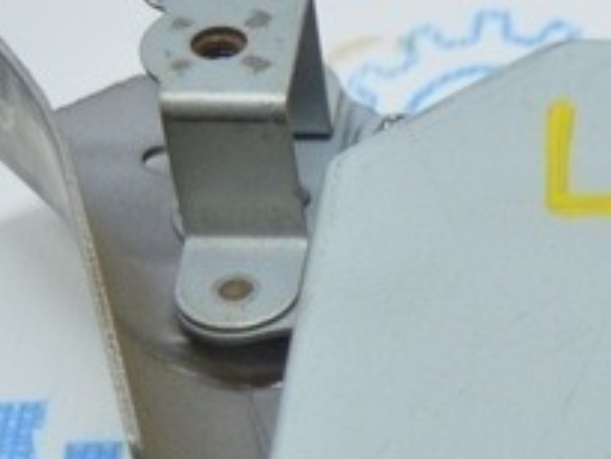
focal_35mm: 173
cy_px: 678
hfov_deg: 10.8
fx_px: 3055
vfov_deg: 8.4
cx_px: 1031
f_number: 4
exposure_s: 1/60
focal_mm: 24
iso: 400
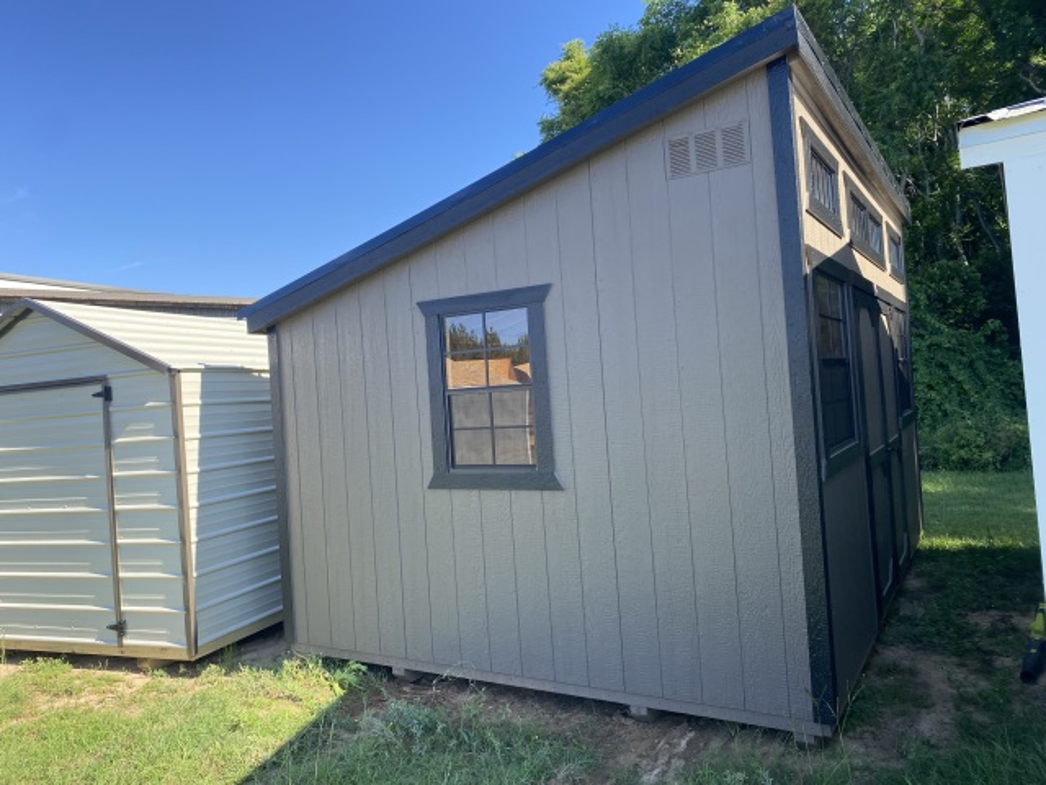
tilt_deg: +0.7
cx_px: 523
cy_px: 392
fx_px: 786
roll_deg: +3.3
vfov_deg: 53.1
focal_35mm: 26
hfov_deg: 67.3
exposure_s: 1/742
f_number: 1.8
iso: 32
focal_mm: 4.25
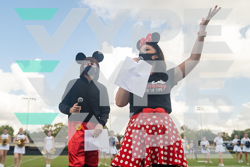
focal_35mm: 33
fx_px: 232
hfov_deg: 56.5
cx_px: 116
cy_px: 96
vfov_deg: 39.4
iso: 800
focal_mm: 27
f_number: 3.5
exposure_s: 1/800
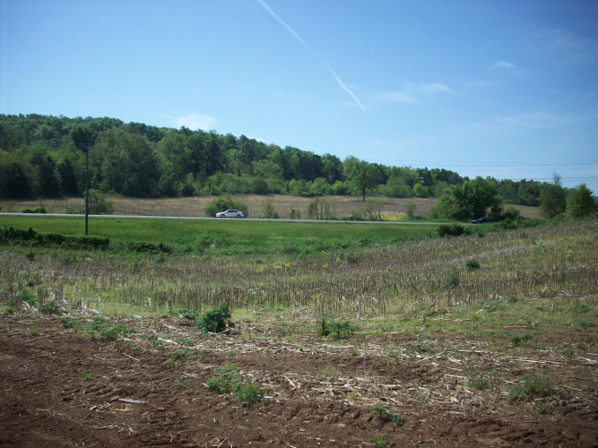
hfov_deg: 50.1
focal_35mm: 37
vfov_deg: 38.7
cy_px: 224
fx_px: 639
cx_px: 299
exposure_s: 1/596
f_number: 5.6
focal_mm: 6.2
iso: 80
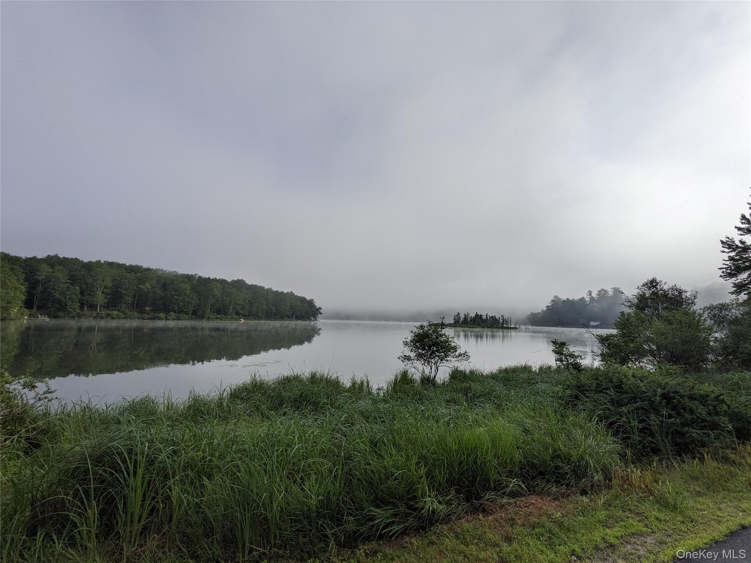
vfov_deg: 78.1
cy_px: 282
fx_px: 347
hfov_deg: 94.5
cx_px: 376
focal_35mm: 16
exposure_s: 1/2012
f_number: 2.2
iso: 41
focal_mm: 2.22
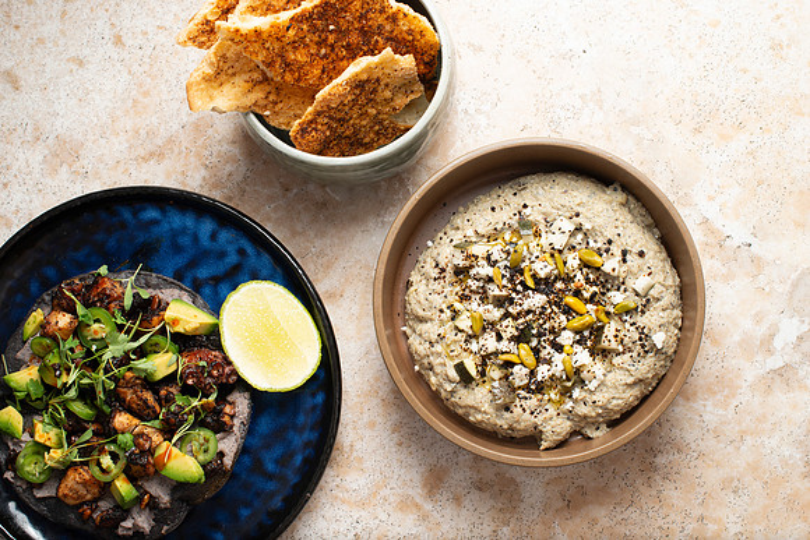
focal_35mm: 50
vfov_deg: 27.0
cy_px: 270
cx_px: 405
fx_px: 1125
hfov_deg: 39.6
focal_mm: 50
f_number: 9
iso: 200
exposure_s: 1/250
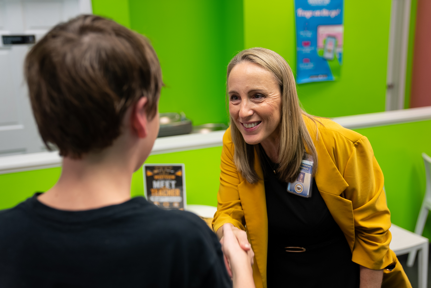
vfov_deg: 33.4
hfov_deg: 48.4
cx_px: 216
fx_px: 479
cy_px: 144
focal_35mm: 40
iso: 400
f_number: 2.8
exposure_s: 1/125
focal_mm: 40
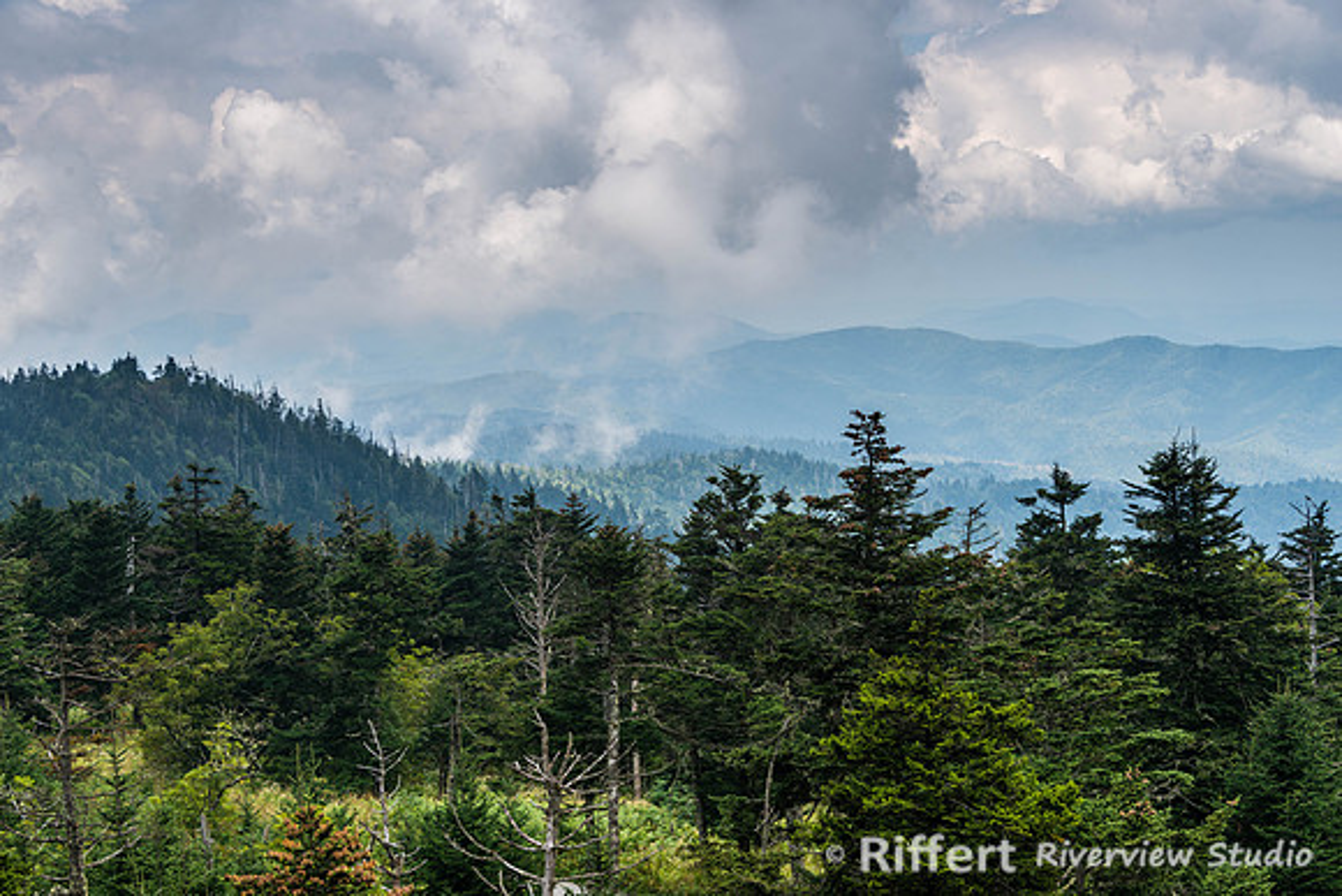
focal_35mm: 62
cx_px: 671
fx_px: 2312
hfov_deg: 32.4
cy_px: 448
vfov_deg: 21.9
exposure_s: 1/160
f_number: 8
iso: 100
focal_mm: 62
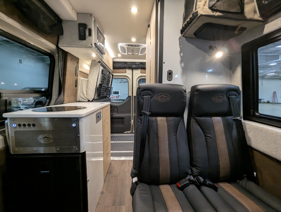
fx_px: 130
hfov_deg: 94.4
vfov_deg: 78.2
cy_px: 106
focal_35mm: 16
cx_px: 140
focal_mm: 2.35
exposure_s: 1/25.5
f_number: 2.2
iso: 233
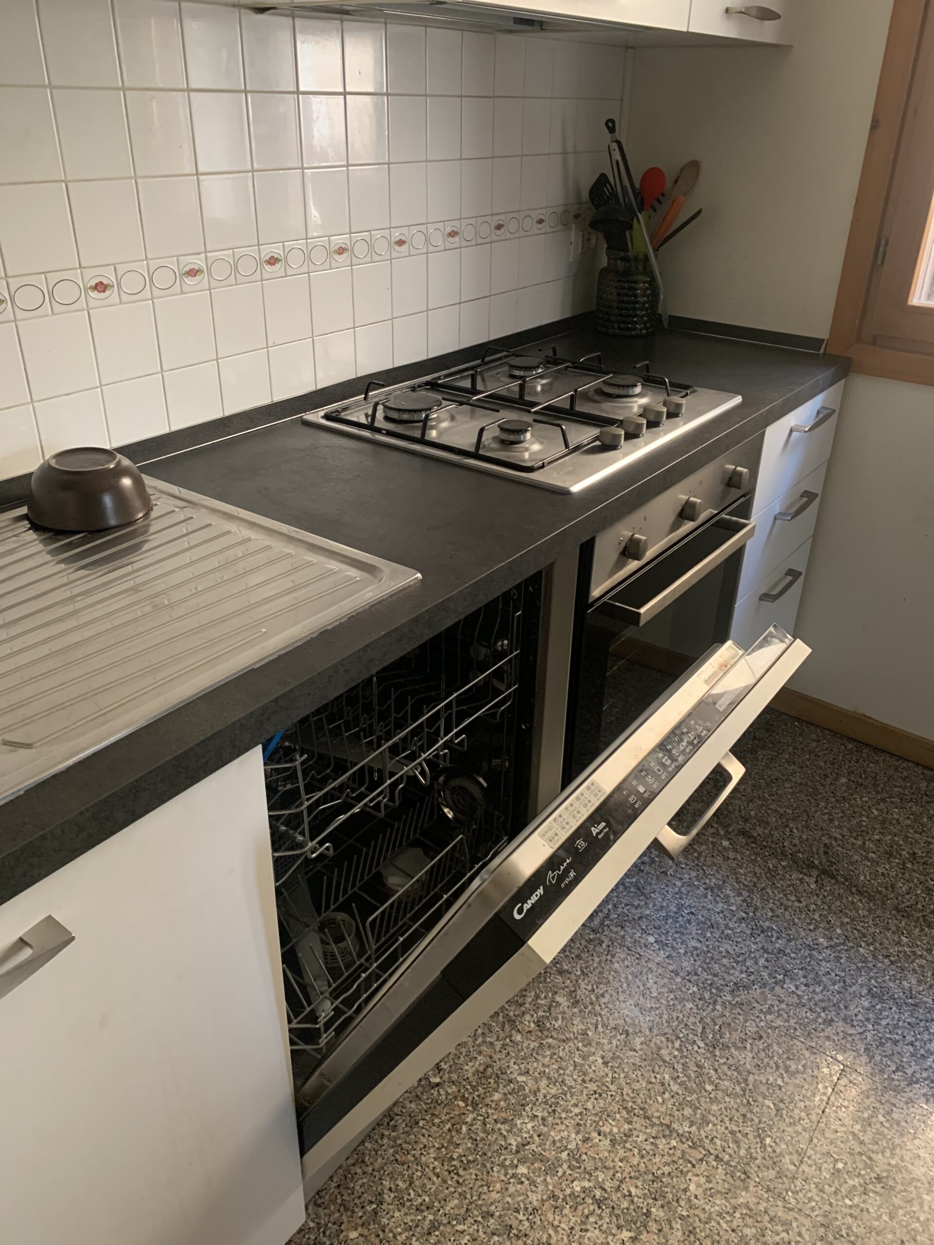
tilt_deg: -27.4
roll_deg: -0.4
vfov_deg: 67.3
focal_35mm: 26
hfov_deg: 53.1
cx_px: 467
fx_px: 935
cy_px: 622
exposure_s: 1/37
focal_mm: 4.25
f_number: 1.8
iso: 400
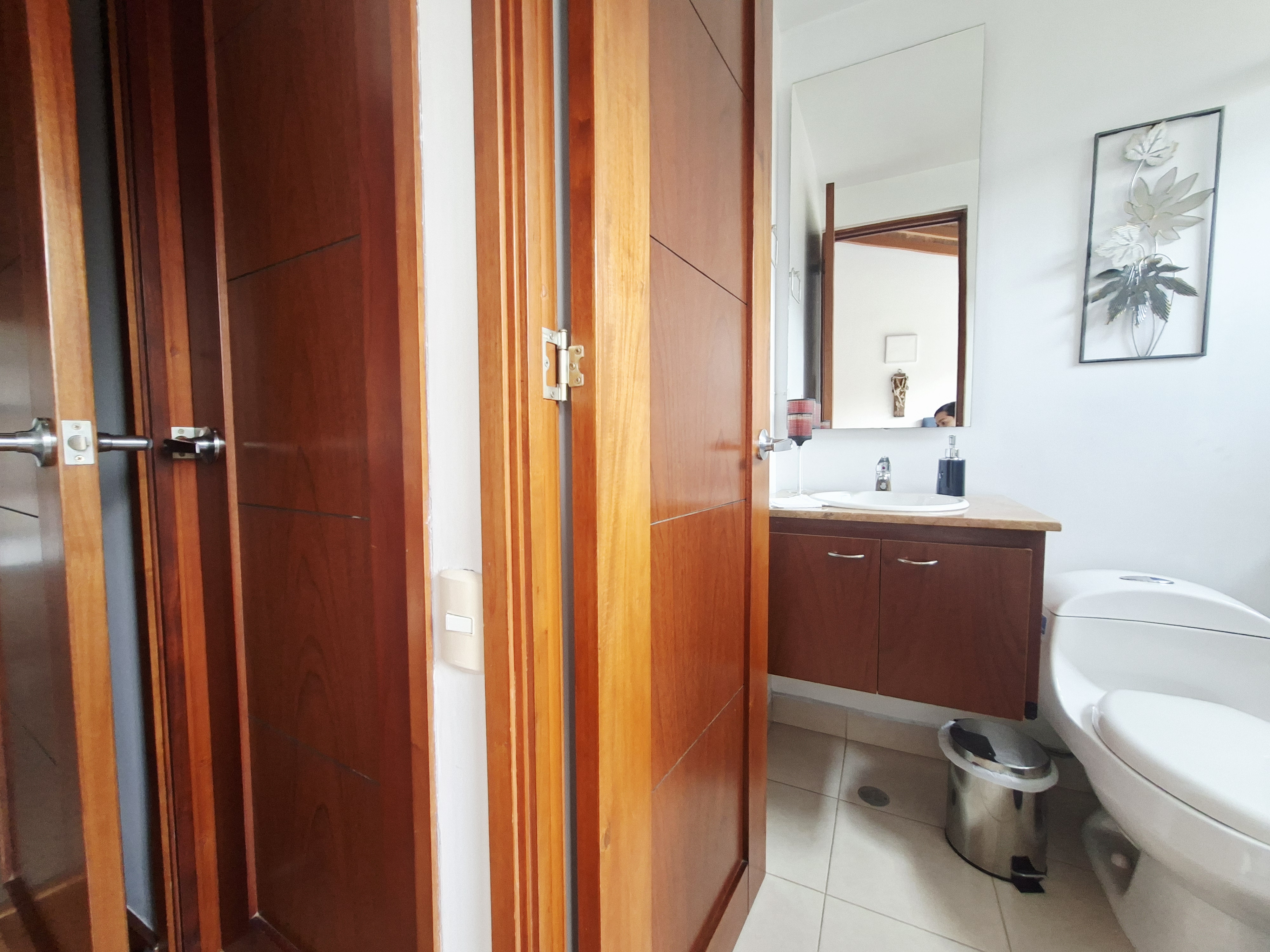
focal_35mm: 13
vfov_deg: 89.9
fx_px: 477
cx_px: 635
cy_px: 476
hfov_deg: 106.2
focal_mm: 1.74
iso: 125
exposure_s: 1/40
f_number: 2.2
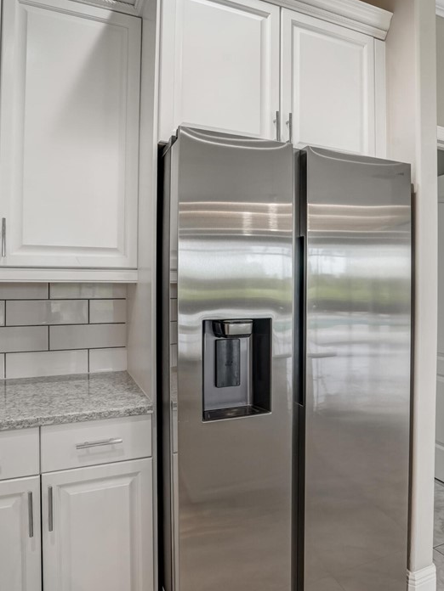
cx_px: 271
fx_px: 410
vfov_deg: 71.6
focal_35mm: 24
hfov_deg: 56.3
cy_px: 287
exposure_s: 1/20
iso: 400
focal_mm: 16
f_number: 8
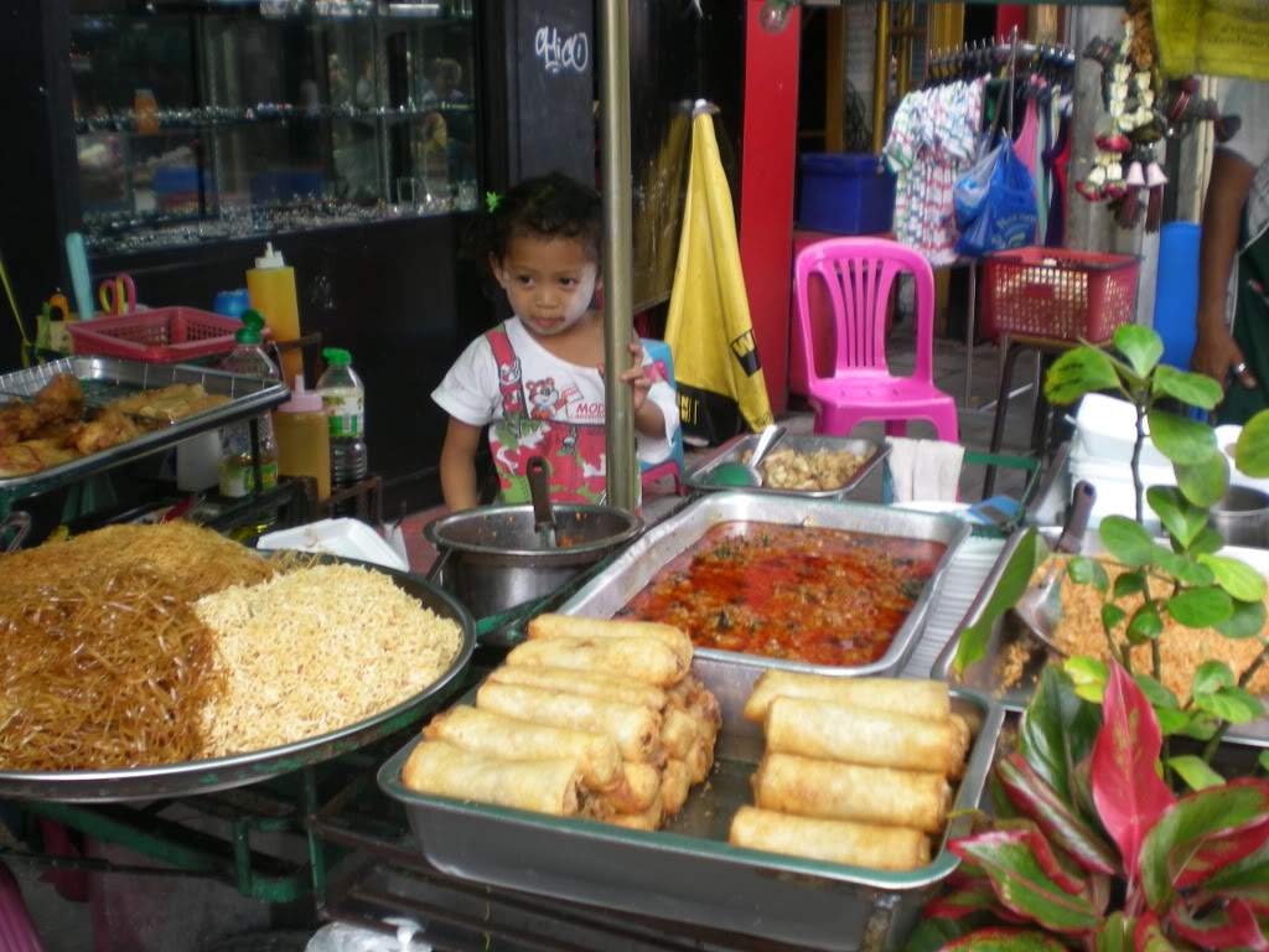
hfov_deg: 49.0
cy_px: 476
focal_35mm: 38
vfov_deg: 37.7
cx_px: 634
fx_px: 1393
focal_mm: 6.3
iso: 50
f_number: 3.1
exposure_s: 1/84
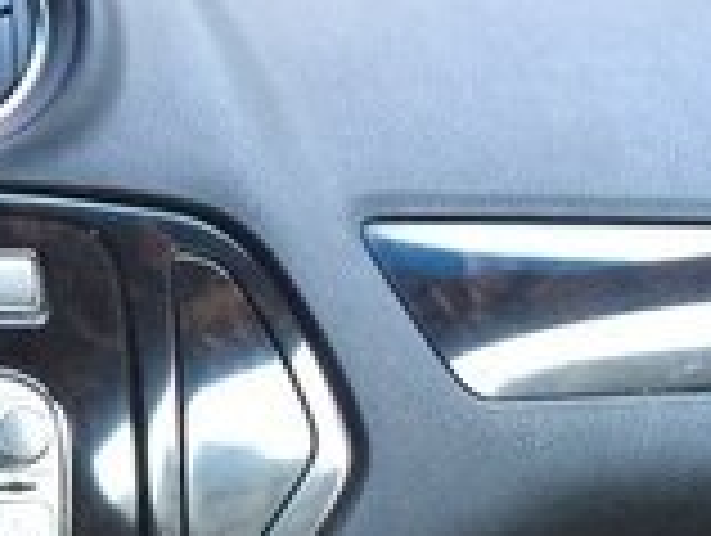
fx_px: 2489
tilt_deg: -23.9
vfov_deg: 12.3
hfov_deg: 13.9
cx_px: -698
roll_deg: -1.6
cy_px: 385
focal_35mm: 121
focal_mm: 4.15
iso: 100
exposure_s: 1/33
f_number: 2.2
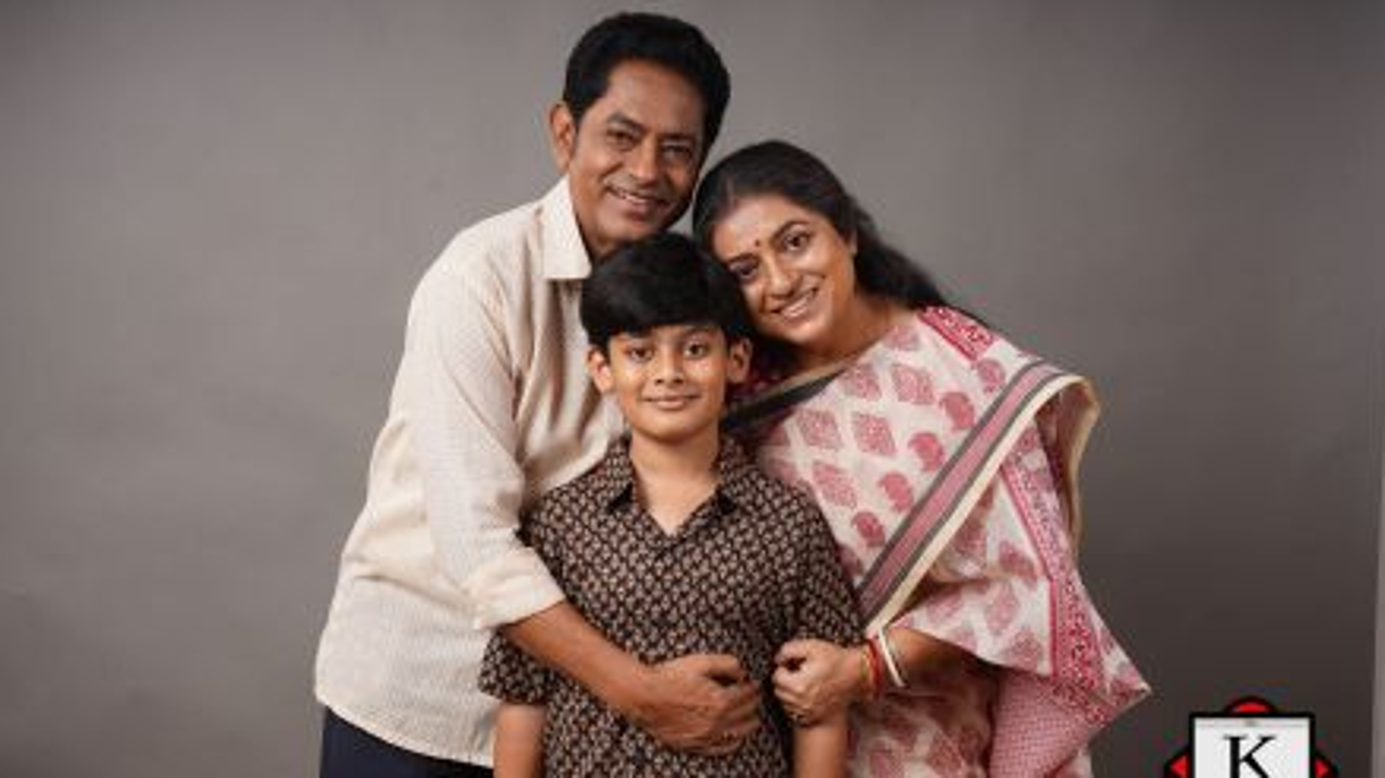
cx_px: 683
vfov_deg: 26.5
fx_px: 1652
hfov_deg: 45.5
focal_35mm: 45
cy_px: 444
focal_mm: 42
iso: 200
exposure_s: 1/160
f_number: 6.3
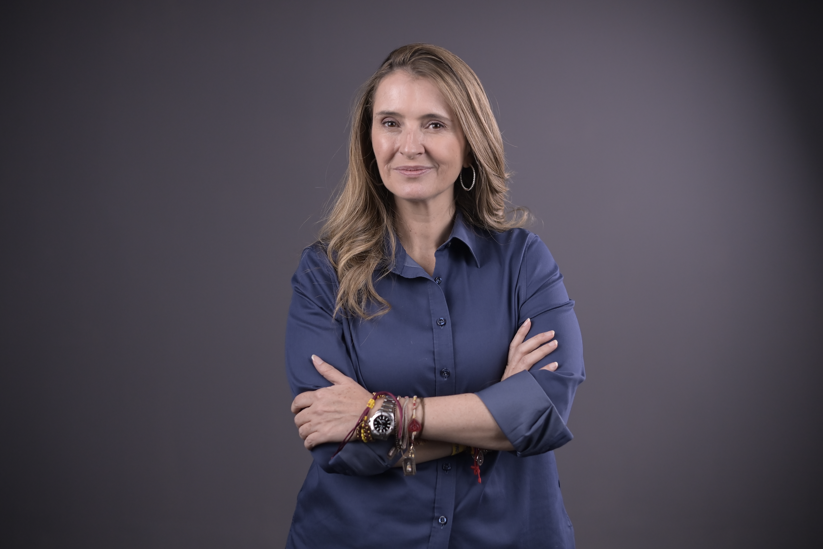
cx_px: 412
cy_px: 274
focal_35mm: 50
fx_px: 1143
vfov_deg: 27.0
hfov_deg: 39.6
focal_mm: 50
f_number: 2
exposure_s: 1/1250
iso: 1600
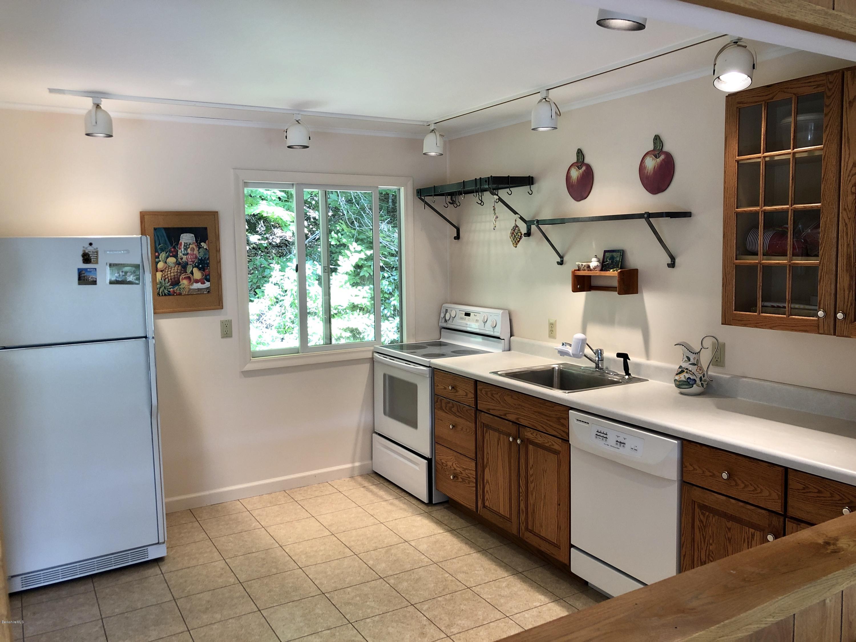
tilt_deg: -5.7
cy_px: 321
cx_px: 428
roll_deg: +1.3
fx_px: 692
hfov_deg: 63.4
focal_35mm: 28
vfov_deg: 49.7
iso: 20
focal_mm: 3.99
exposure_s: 1/30
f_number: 1.8
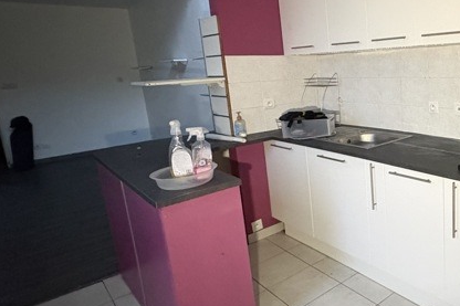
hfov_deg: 57.5
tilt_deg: -10.2
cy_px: 130
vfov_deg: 46.2
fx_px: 358
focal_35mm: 28
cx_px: 402
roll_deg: +1.7
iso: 1000
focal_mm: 2.22
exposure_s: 1/43
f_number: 2.2
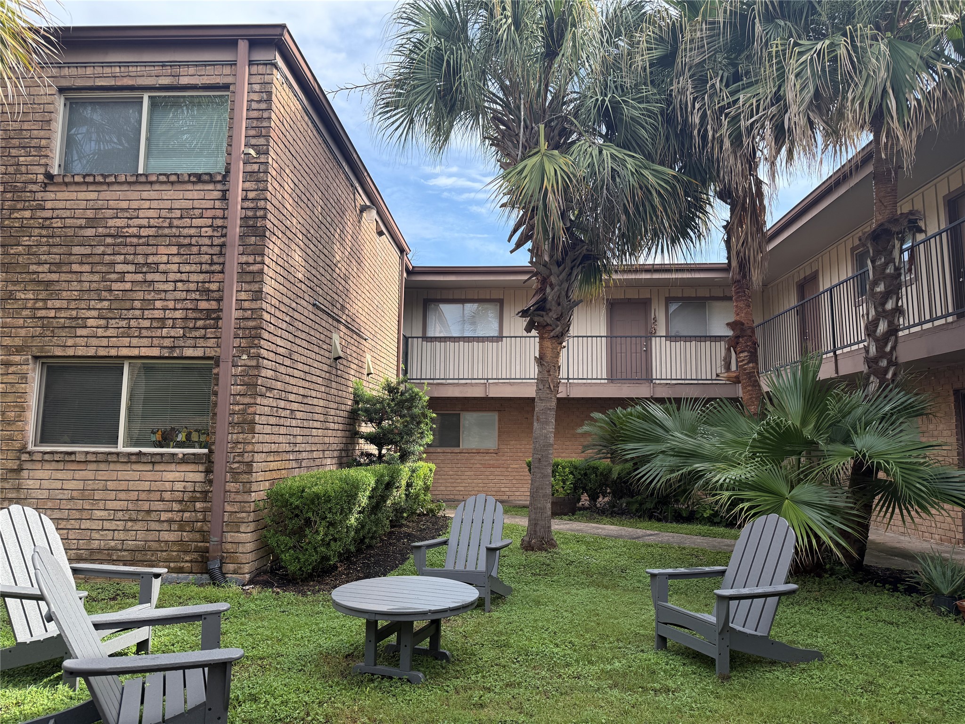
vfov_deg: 56.8
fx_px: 669
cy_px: 362
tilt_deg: +7.2
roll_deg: -1.0
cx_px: 482
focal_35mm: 24
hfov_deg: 71.6
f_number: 1.78
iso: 100
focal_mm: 6.76
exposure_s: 1/1385
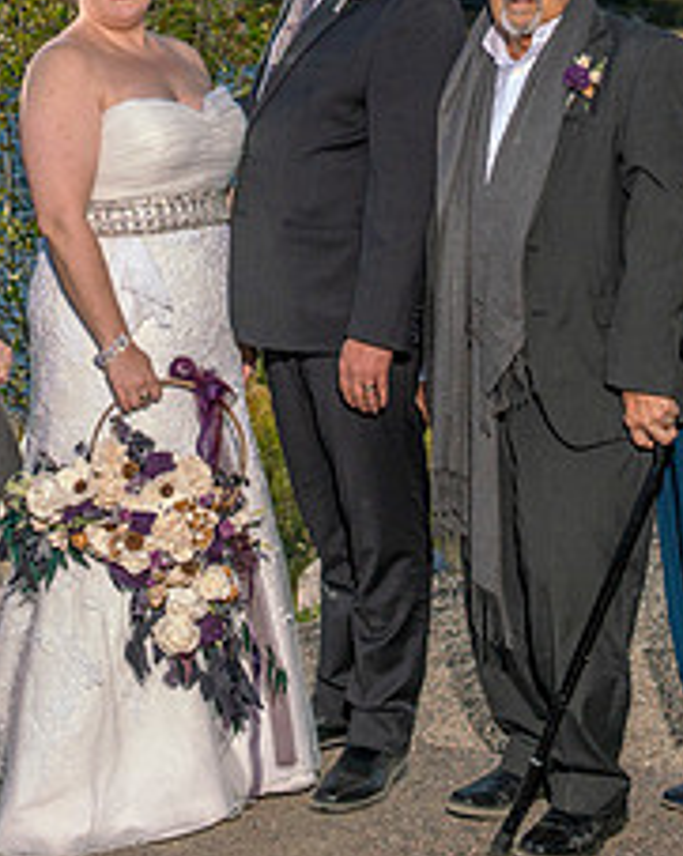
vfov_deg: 26.2
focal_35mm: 72
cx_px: 208
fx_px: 1823
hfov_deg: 21.1
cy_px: 236
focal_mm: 30
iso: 250
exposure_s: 1/5000
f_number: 2.8
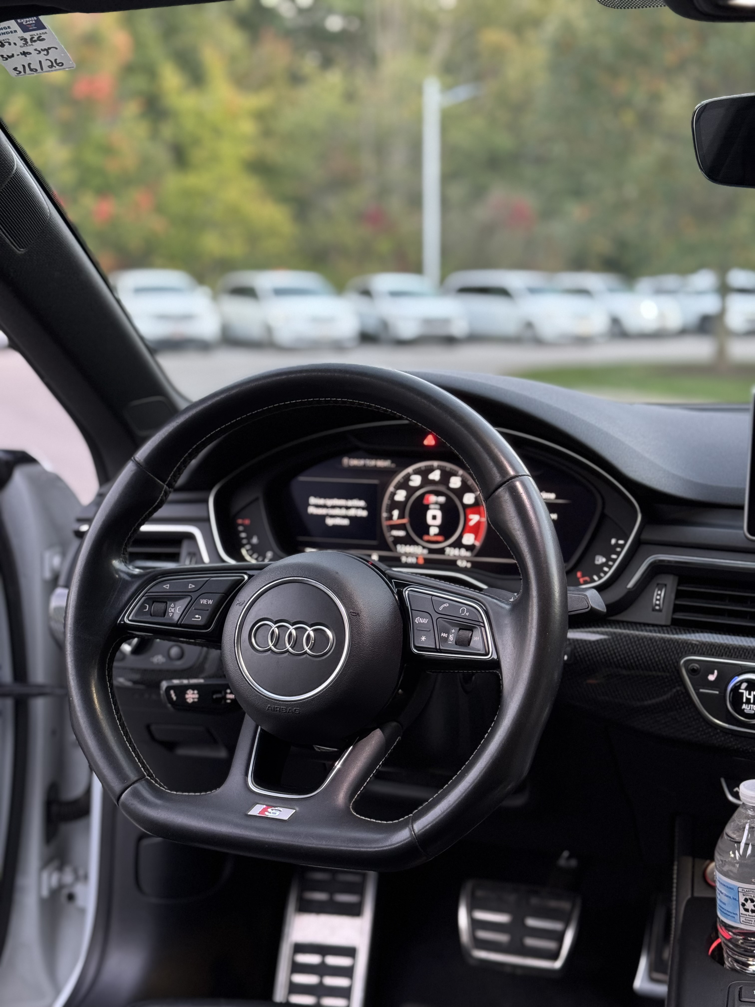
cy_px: 504
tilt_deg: -8.6
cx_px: 378
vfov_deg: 39.7
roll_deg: +0.9
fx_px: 1396
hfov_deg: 30.3
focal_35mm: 48
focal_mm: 6.76
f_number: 1.78
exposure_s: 1/40
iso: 320
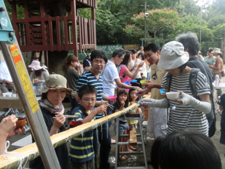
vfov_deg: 37.7
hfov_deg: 49.0
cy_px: 84
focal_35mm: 38
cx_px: 112
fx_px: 247
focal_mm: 6.67
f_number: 3.9
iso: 160
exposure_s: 1/250
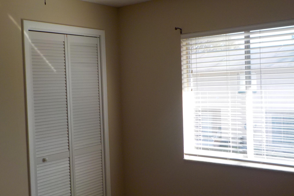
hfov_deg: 45.1
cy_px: 94
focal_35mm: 43
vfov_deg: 31.2
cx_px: 115
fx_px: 351
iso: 125
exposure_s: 1/200
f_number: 3.3
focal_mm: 4.1
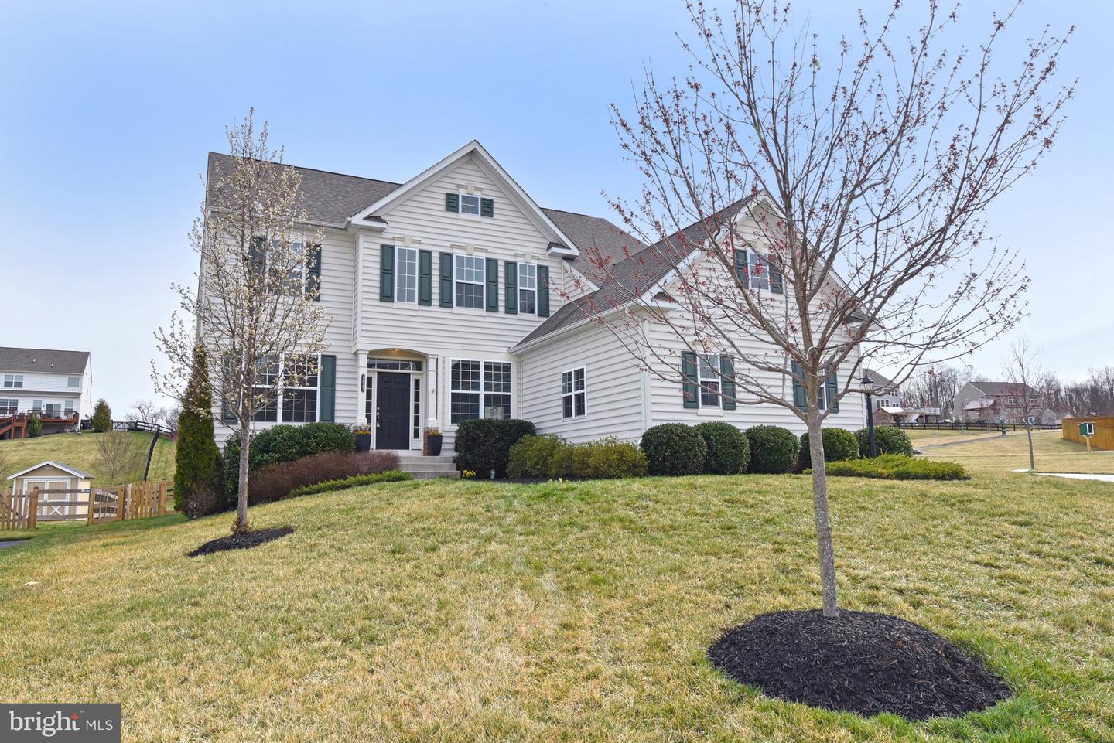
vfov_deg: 53.2
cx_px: 557
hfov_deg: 73.7
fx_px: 743
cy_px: 372
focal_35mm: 24
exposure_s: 1/400
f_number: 18
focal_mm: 24
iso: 640
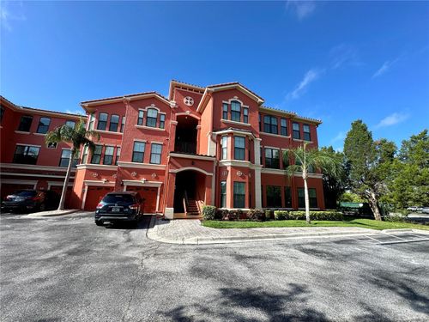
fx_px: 174
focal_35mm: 14
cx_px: 214
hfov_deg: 102.1
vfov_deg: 85.7
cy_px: 161
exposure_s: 1/910
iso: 40
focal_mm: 2.22
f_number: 2.2
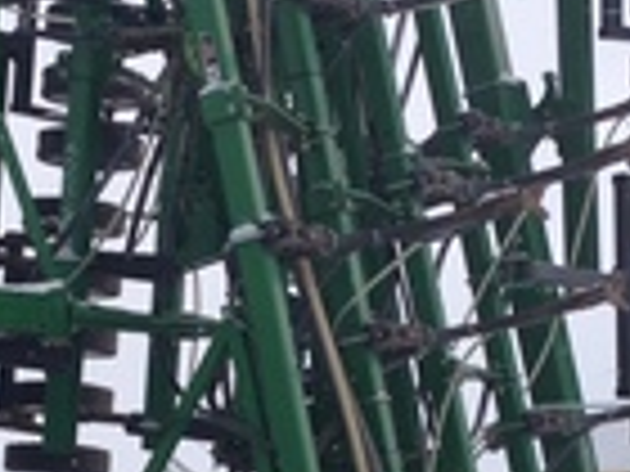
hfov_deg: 14.5
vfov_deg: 10.8
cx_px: 238
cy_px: 441
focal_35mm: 136
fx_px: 2475
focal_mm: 4.28
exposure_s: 1/552
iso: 50
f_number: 2.4
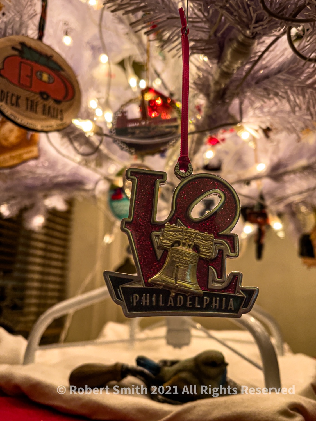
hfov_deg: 53.1
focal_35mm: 26
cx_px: 158
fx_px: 316
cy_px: 210
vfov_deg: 67.3
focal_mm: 5.1
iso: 250
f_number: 1.6
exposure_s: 1/60
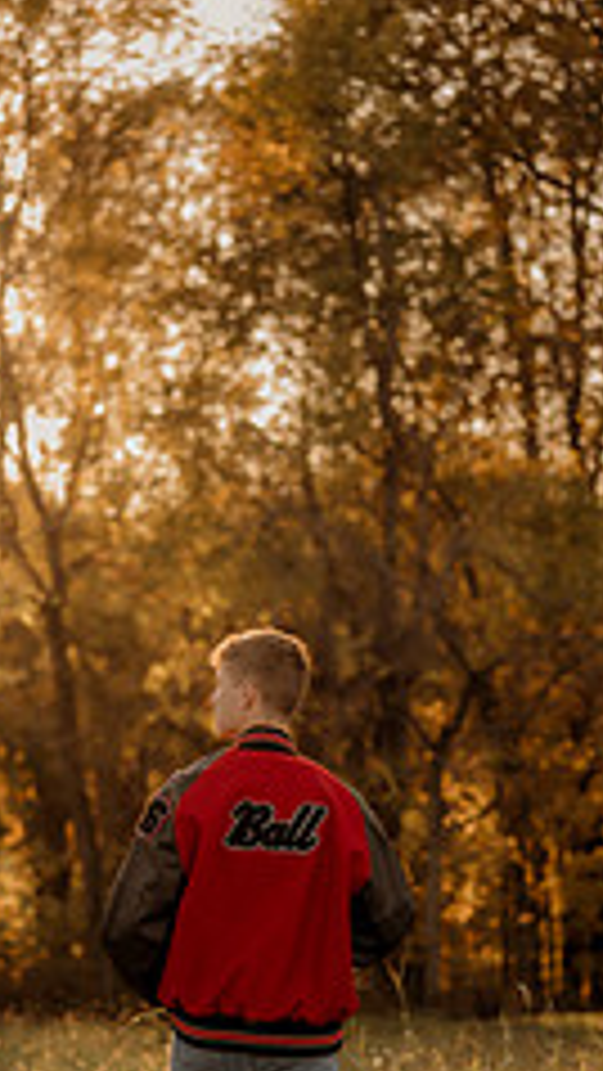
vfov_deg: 21.4
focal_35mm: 99
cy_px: 747
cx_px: 320
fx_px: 2812
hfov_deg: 12.2
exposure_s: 1/1000
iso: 250
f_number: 1.8
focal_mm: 50
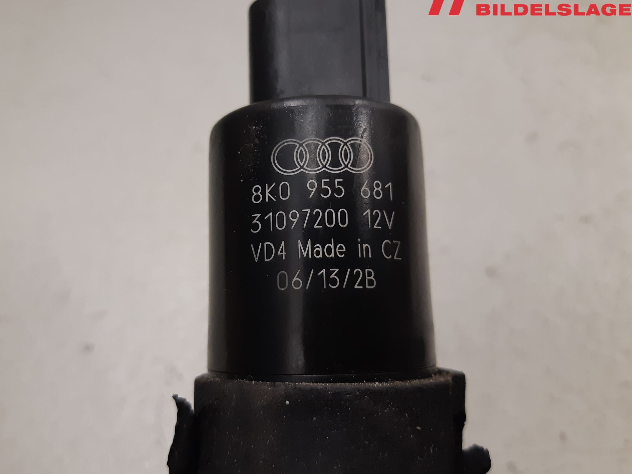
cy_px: 229
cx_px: 282
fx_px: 548
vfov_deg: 46.8
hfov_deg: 59.8
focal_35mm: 30
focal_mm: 3.93
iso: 160
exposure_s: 1/50
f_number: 1.7
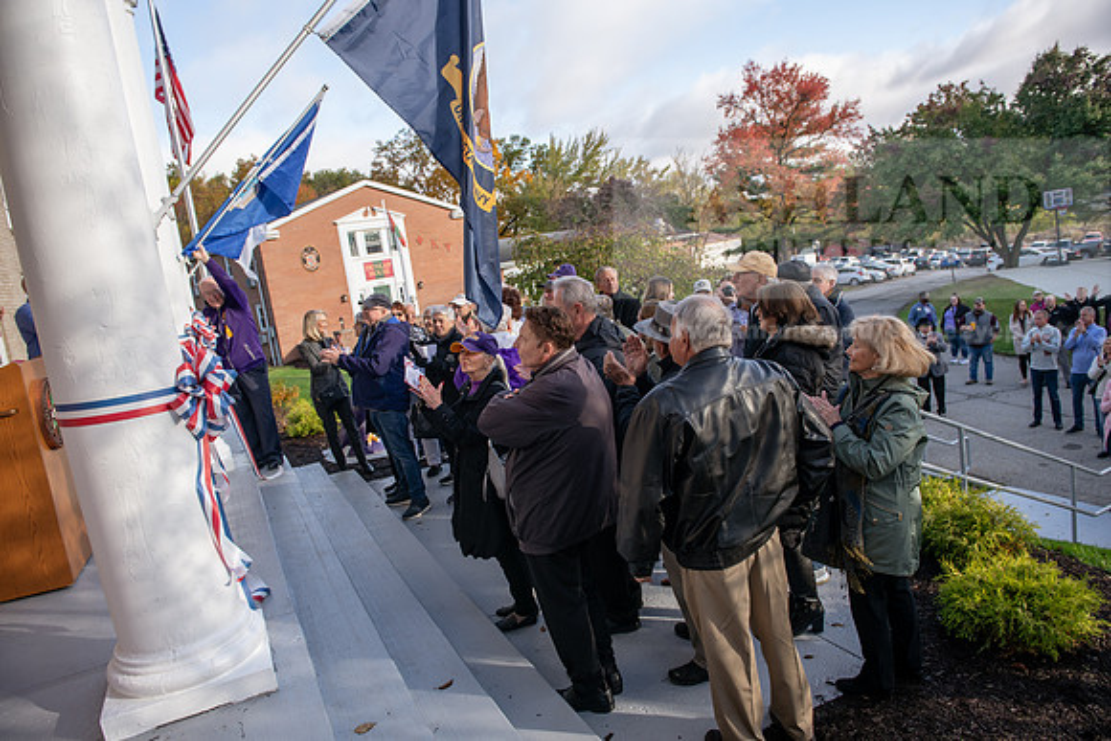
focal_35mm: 24
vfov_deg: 53.2
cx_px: 556
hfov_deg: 73.7
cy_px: 370
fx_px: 741
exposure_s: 1/250
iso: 100
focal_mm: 24
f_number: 4
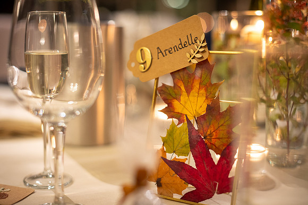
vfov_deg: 27.0
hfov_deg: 39.6
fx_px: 428
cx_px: 154
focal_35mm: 50
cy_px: 102
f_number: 2.2
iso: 1600
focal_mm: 50
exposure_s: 1/60
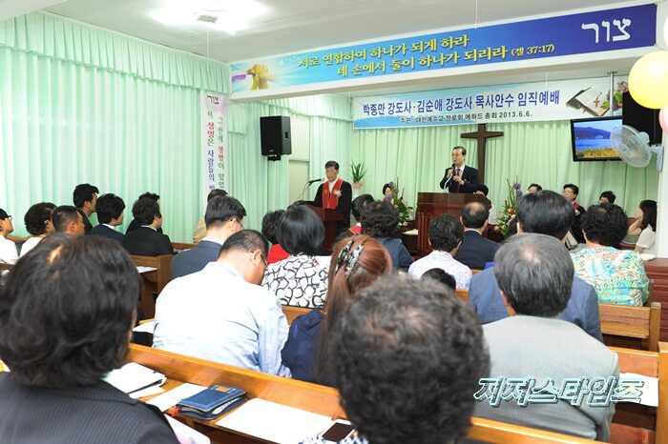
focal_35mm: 28
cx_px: 334
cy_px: 222
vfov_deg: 46.4
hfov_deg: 65.5
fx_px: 519
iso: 1600
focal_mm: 28
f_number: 5.6
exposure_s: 1/80
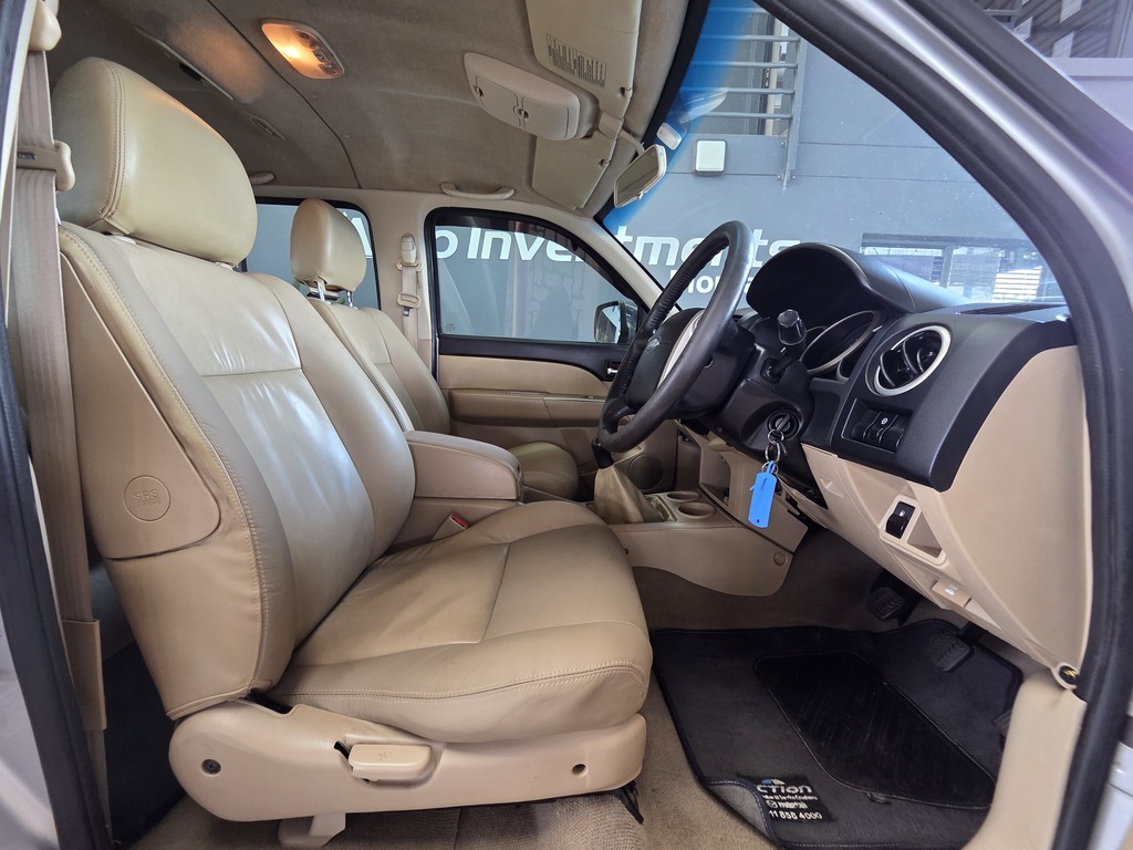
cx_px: 566
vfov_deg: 89.9
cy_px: 425
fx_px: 425
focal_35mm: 13
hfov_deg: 106.2
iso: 200
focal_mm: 2.2
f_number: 2.2
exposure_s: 1/50
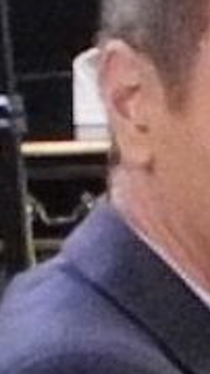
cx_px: 259
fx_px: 1071
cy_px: 191
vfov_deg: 19.8
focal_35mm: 108
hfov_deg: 11.0
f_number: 3.2
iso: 1789
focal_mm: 9.7
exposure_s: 1/30
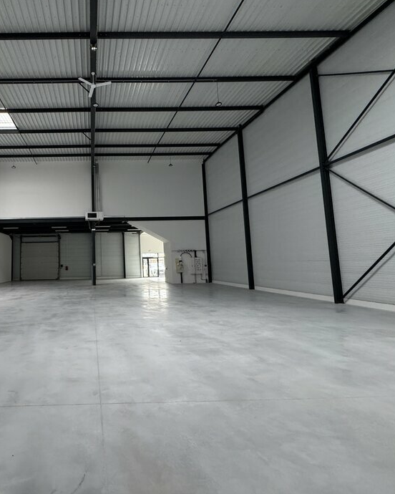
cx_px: 95
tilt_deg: +6.1
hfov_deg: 66.1
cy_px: 237
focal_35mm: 19
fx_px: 278
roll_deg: +0.9
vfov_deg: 83.2
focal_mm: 2.22
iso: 320
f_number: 2.2
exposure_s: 1/70
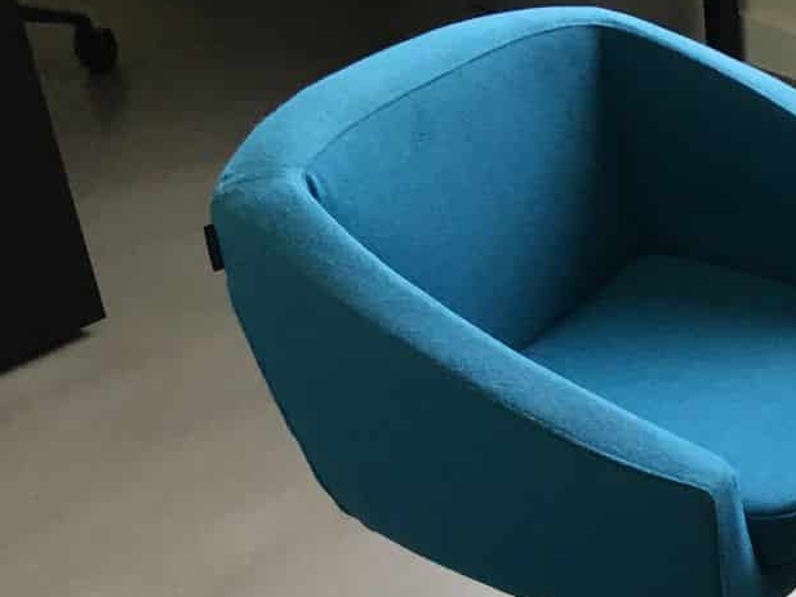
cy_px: 913
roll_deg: -5.1
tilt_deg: -41.7
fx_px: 2162
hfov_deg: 18.7
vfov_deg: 14.6
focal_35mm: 94
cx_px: 1143
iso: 25
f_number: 2.2
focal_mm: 4.15
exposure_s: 1/33
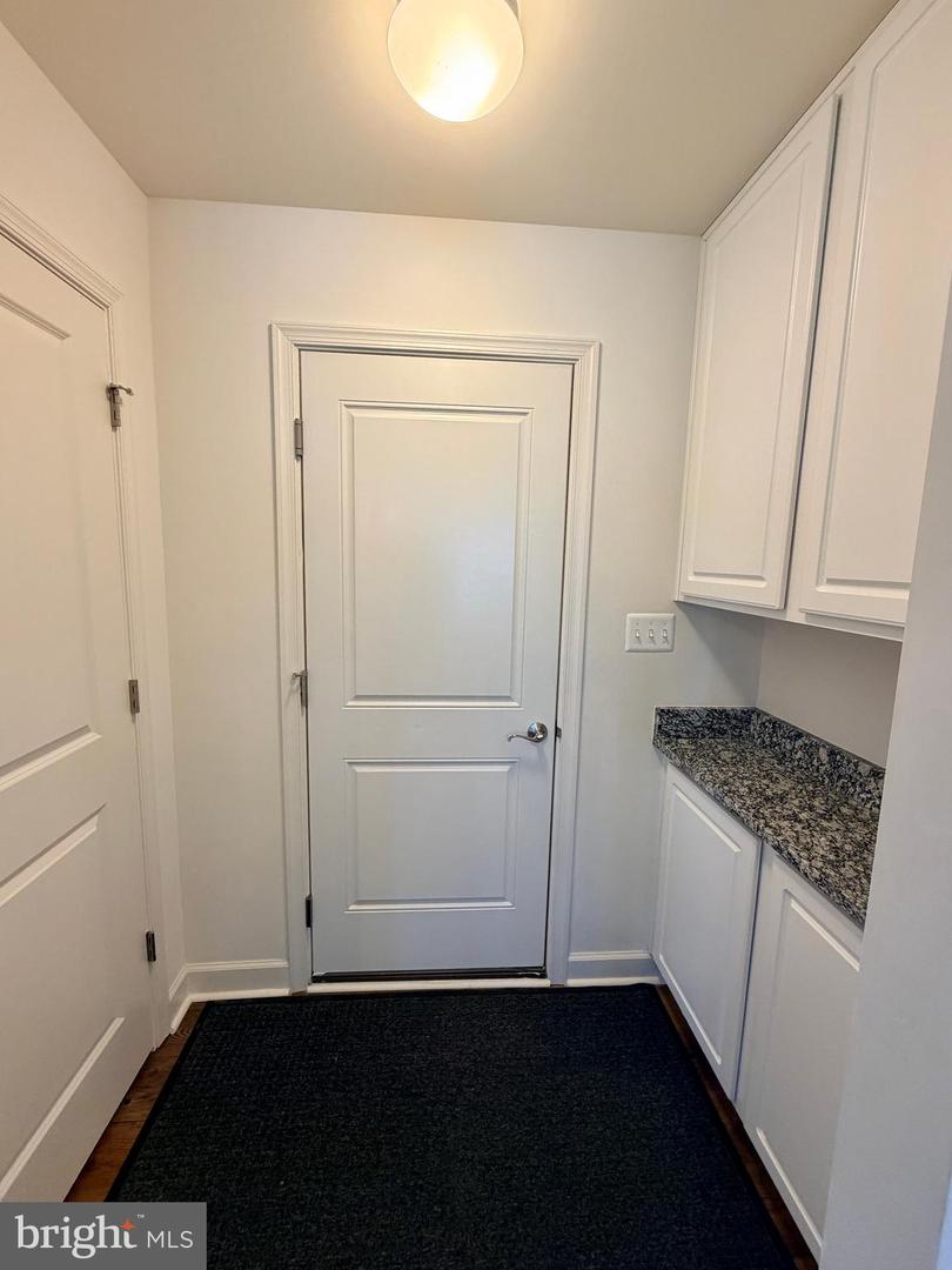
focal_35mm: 14
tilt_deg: -7.6
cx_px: 476
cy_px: 635
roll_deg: -1.0
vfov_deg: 102.1
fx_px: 513
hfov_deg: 85.7
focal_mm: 2.22
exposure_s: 1/120
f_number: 2.2
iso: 200
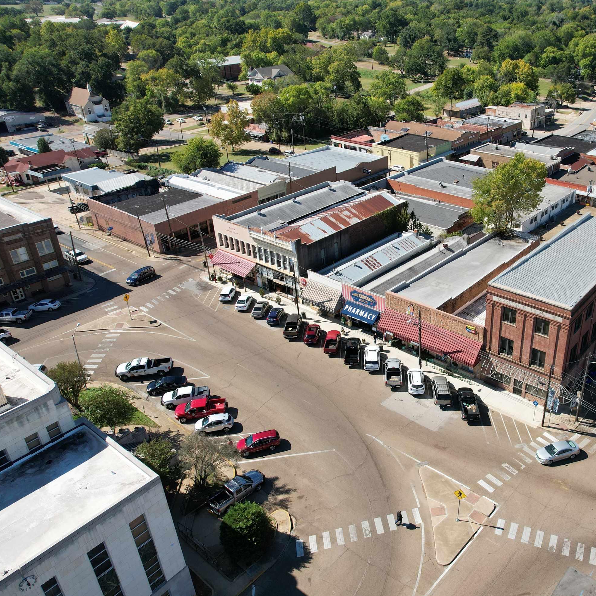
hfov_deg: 54.1
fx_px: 565
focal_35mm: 29
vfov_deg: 55.6
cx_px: 415
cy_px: 292
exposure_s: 1/2000
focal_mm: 8.38
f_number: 2.8
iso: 150
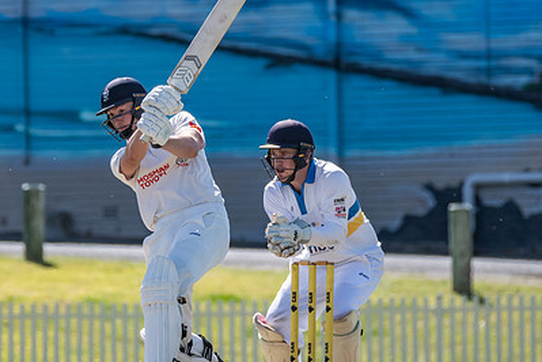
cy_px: 245
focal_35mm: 966
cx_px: 136
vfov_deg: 1.4
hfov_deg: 2.1
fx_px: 14543
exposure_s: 1/2500
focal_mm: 400
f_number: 7.1
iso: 640
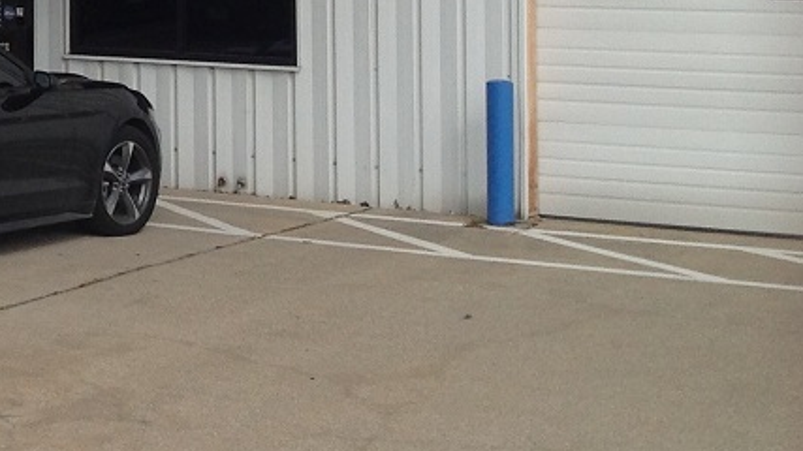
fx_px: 2278
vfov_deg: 11.0
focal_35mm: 107
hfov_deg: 18.6
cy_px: -169
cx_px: -231
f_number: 2.4
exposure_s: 1/1890
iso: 50
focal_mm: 4.28
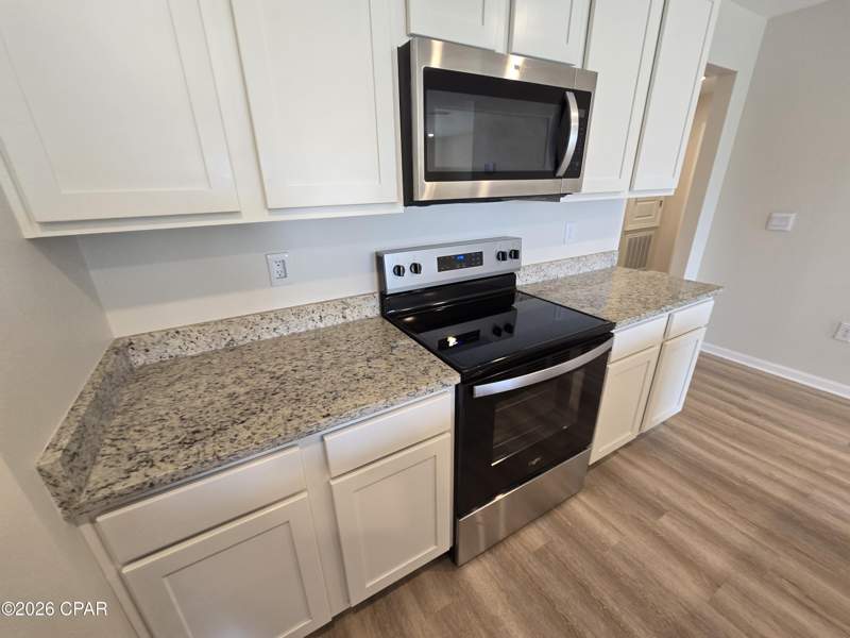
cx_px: 425
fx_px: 319
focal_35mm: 13
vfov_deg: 89.9
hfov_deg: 106.2
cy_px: 319
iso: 160
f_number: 2.2
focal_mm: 2.2
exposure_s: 1/60
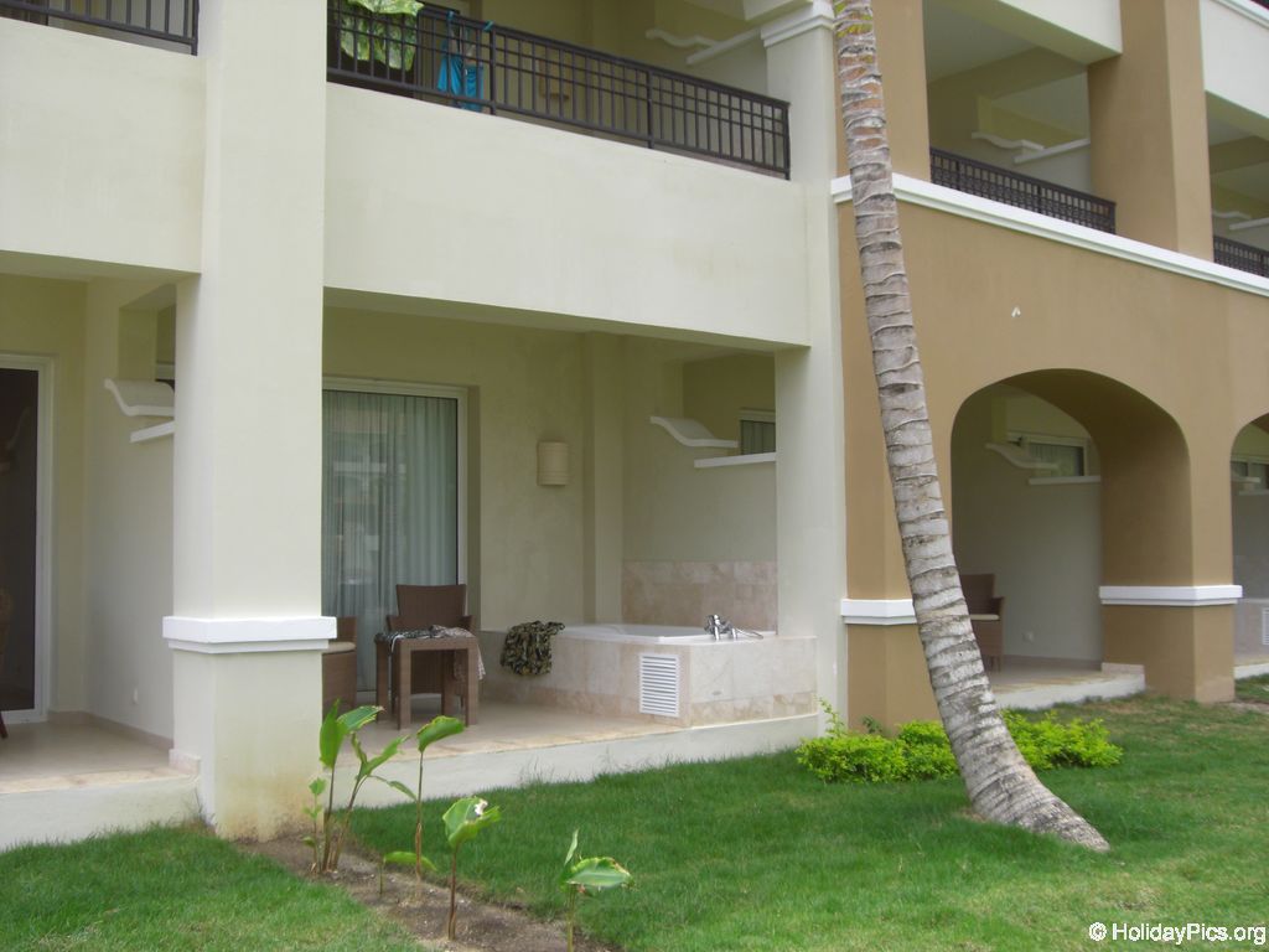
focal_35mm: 38
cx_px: 634
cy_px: 476
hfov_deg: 49.0
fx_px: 1393
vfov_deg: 37.7
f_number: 2.7
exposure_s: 1/320
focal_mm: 6.2
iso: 64
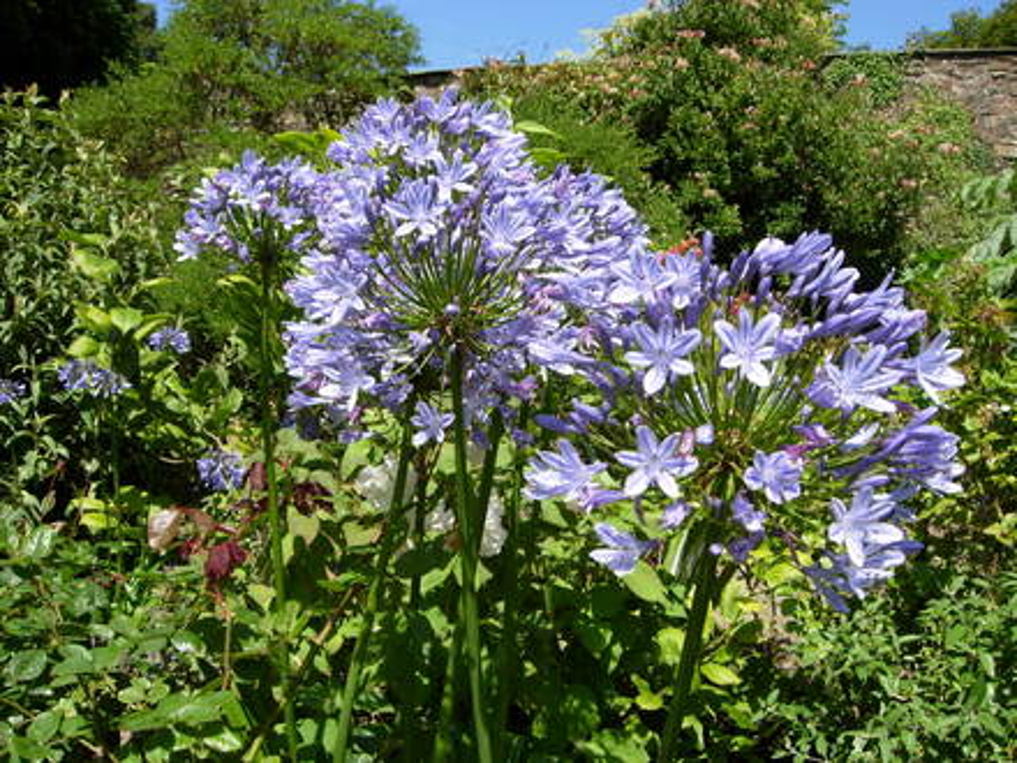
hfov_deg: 51.4
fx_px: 1058
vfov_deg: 39.7
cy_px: 382
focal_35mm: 36
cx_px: 508
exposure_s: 1/304
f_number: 4.8
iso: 50
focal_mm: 7.5
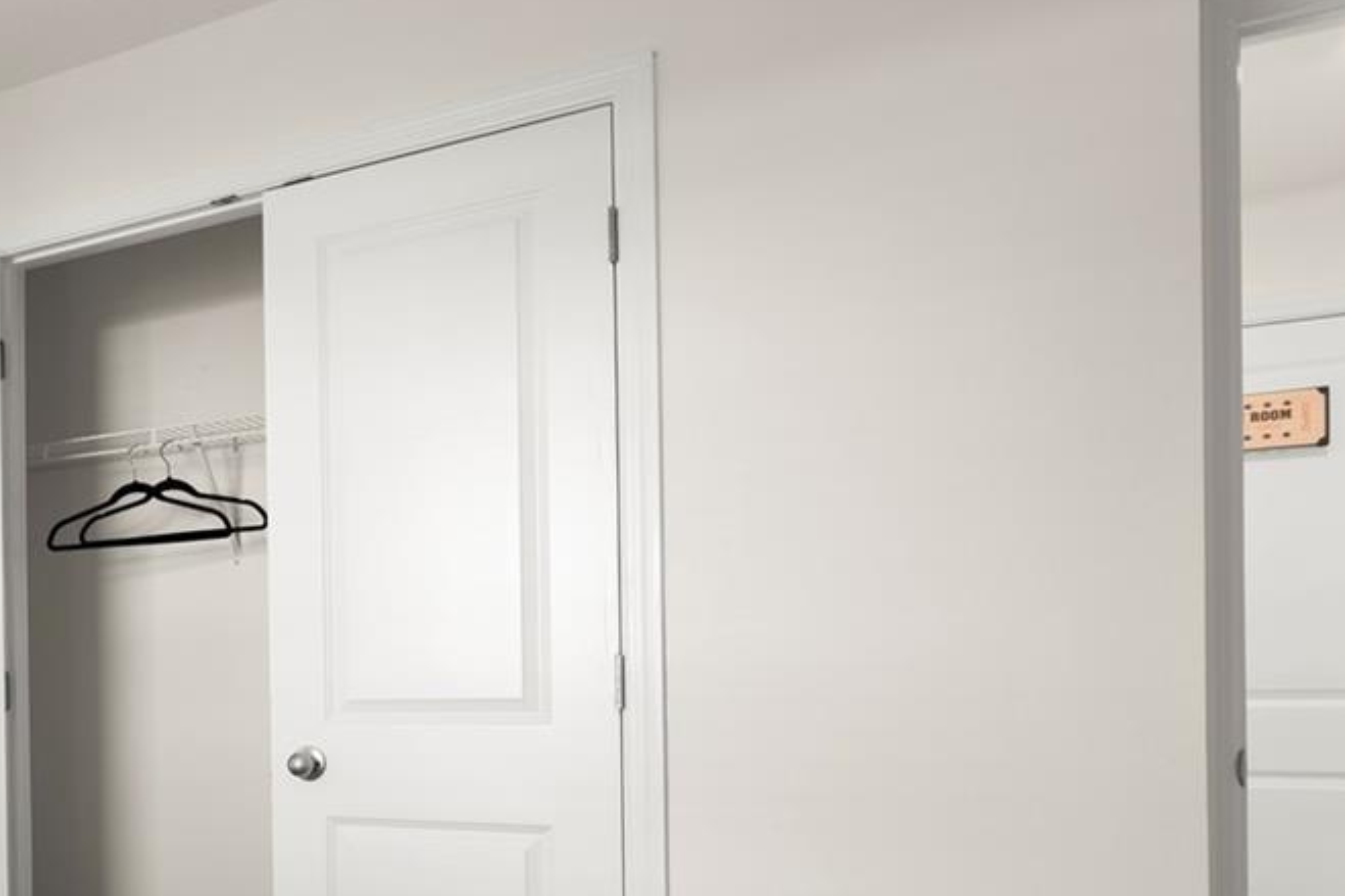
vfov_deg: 37.5
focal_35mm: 34
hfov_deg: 45.1
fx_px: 1270
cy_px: 714
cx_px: -65
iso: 200
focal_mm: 14
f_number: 8
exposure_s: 1/5
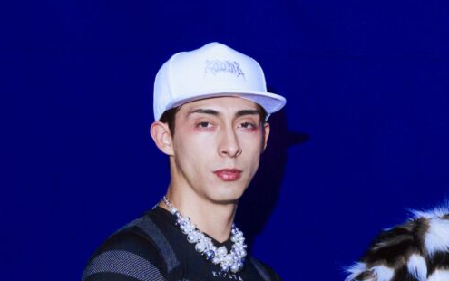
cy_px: 531
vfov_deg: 5.0
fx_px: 3165
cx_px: 824
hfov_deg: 7.8
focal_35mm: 259
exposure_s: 1/160
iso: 800
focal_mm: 49.1
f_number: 6.3
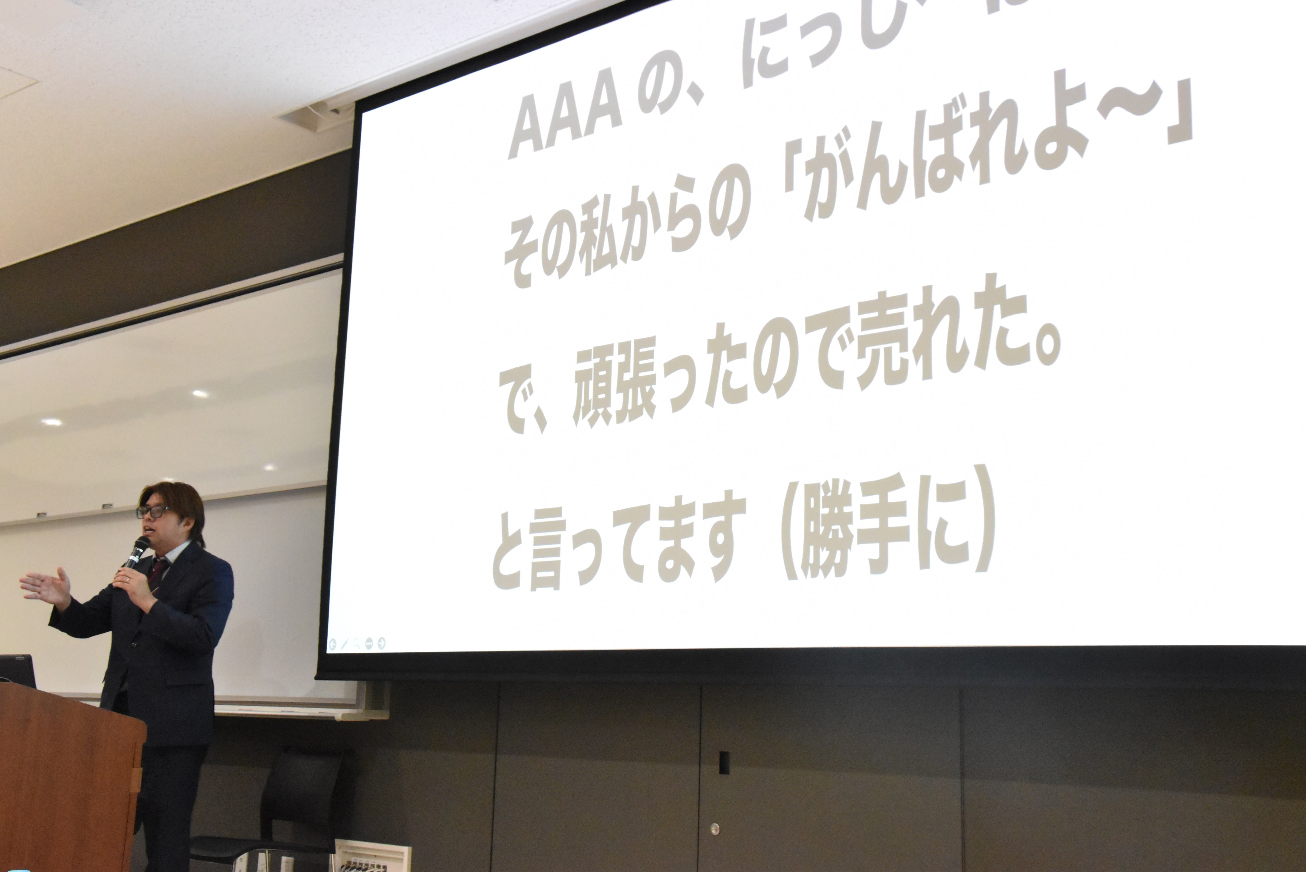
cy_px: 436
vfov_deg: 34.2
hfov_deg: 49.5
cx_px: 653
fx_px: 1415
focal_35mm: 39
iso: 6400
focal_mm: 26
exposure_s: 1/100
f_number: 8
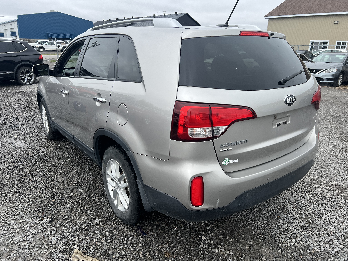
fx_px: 261
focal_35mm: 26
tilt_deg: -14.7
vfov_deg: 53.1
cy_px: 130
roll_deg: -1.6
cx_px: 174
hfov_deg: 67.3
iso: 50
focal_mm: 5.7
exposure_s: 1/1779
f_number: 1.5
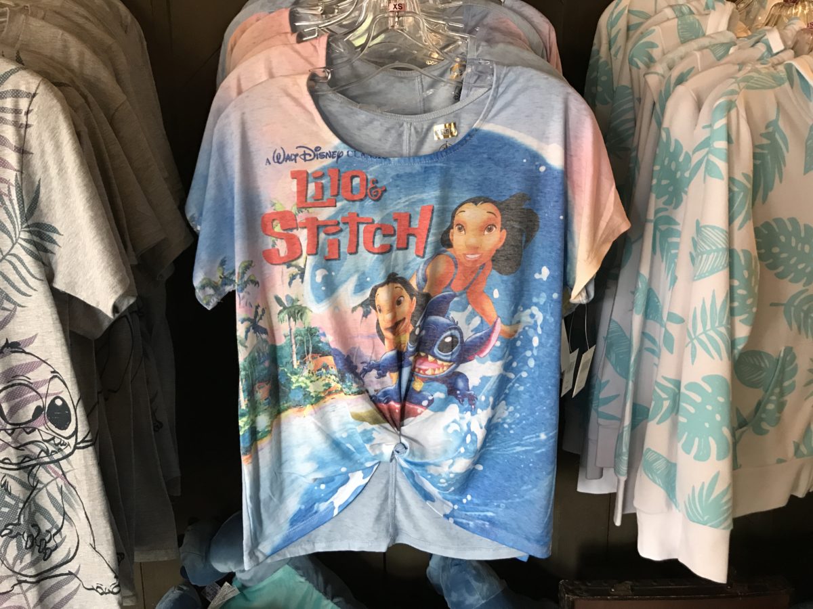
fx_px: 658
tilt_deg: -11.7
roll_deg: +0.7
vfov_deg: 49.7
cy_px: 304
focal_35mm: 28
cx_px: 406
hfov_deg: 63.4
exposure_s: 1/15
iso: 64
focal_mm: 3.99
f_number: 1.8
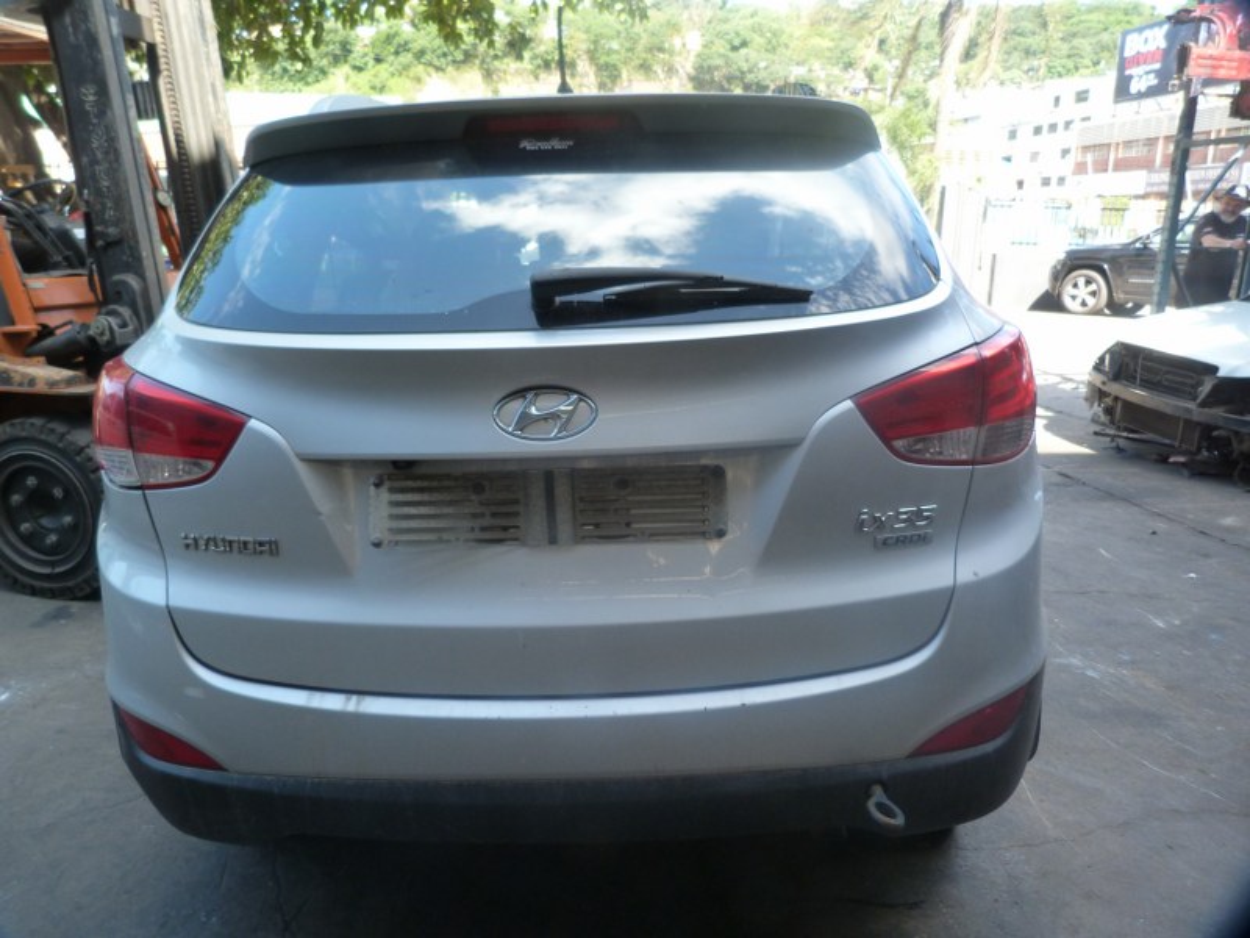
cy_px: 469
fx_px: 903
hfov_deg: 69.4
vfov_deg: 54.9
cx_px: 625
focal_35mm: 25
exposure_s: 1/100
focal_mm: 4.5
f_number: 2.8
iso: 125
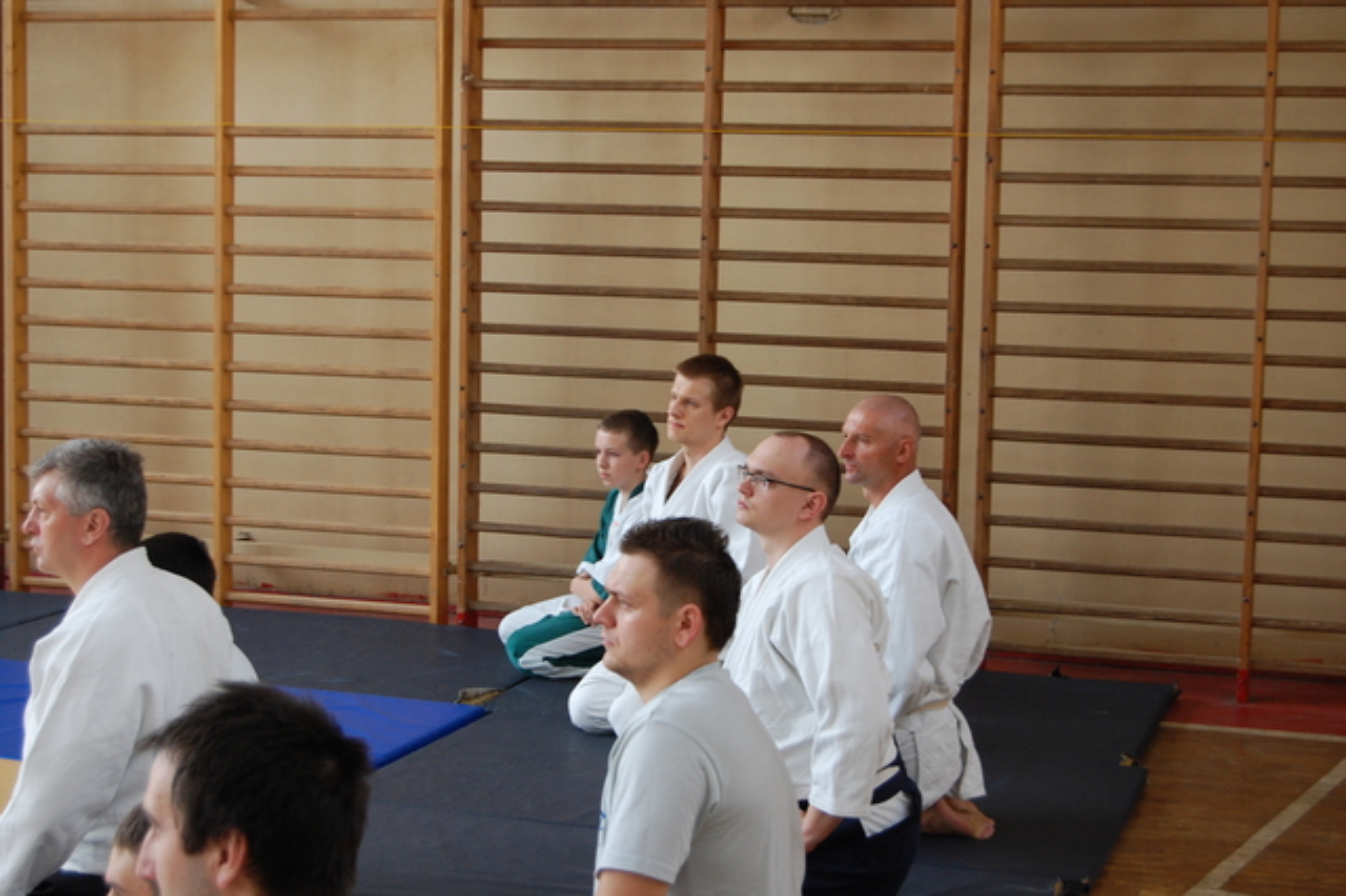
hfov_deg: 33.4
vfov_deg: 22.6
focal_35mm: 60
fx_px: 2242
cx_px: 673
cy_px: 448
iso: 400
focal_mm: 40
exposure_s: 1/50
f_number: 5
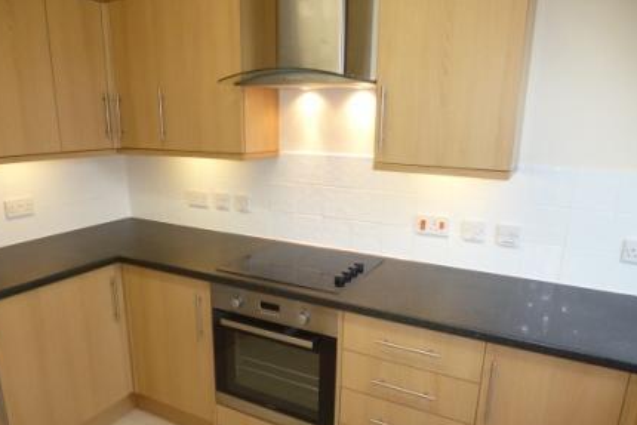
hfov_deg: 69.4
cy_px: 247
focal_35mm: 26
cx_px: 311
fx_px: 460
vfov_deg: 49.4
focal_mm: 4.3
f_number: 2.5
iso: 125
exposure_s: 1/60
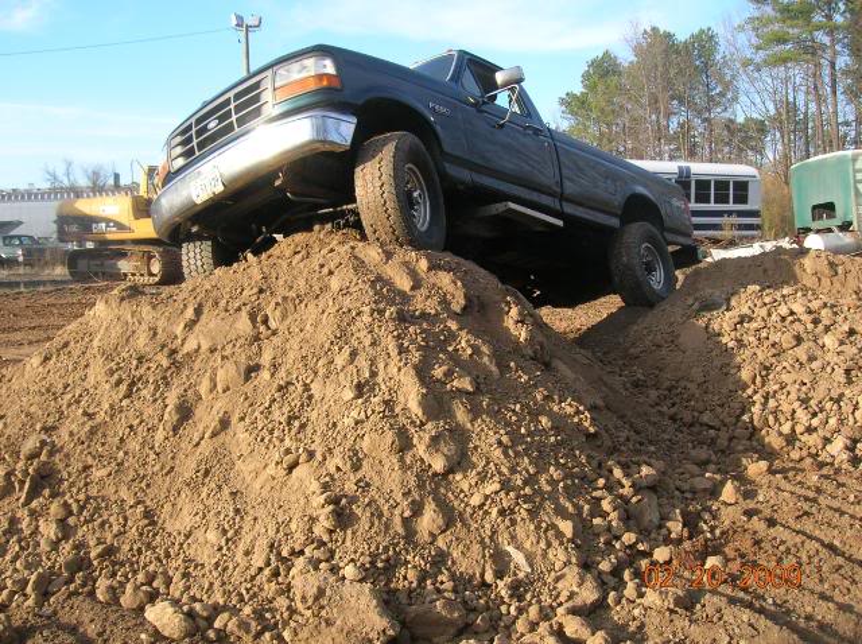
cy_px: 322
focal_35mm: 34
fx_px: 845
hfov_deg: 54.0
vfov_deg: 41.7
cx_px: 431
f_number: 4.9
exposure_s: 1/116
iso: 50
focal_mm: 5.7
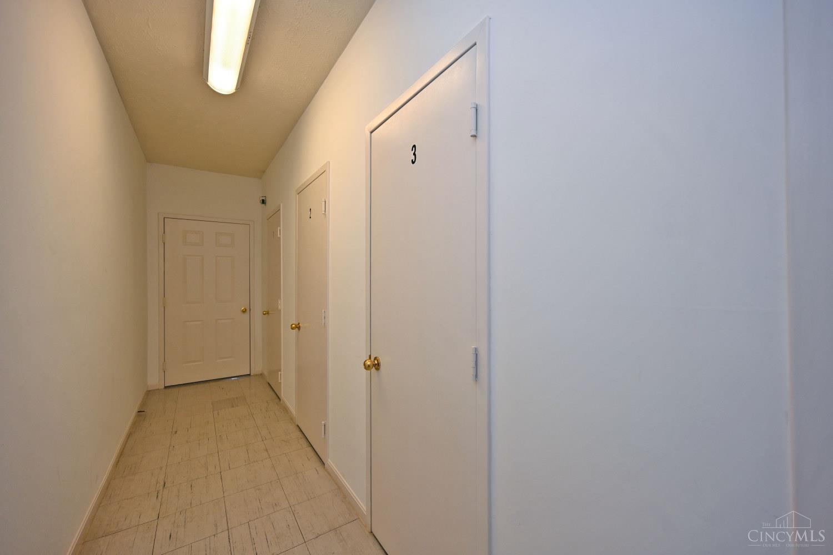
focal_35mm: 14
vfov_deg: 81.2
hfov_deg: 104.3
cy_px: 278
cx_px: 416
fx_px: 324
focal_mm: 14
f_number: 4
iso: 320
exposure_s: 1/60
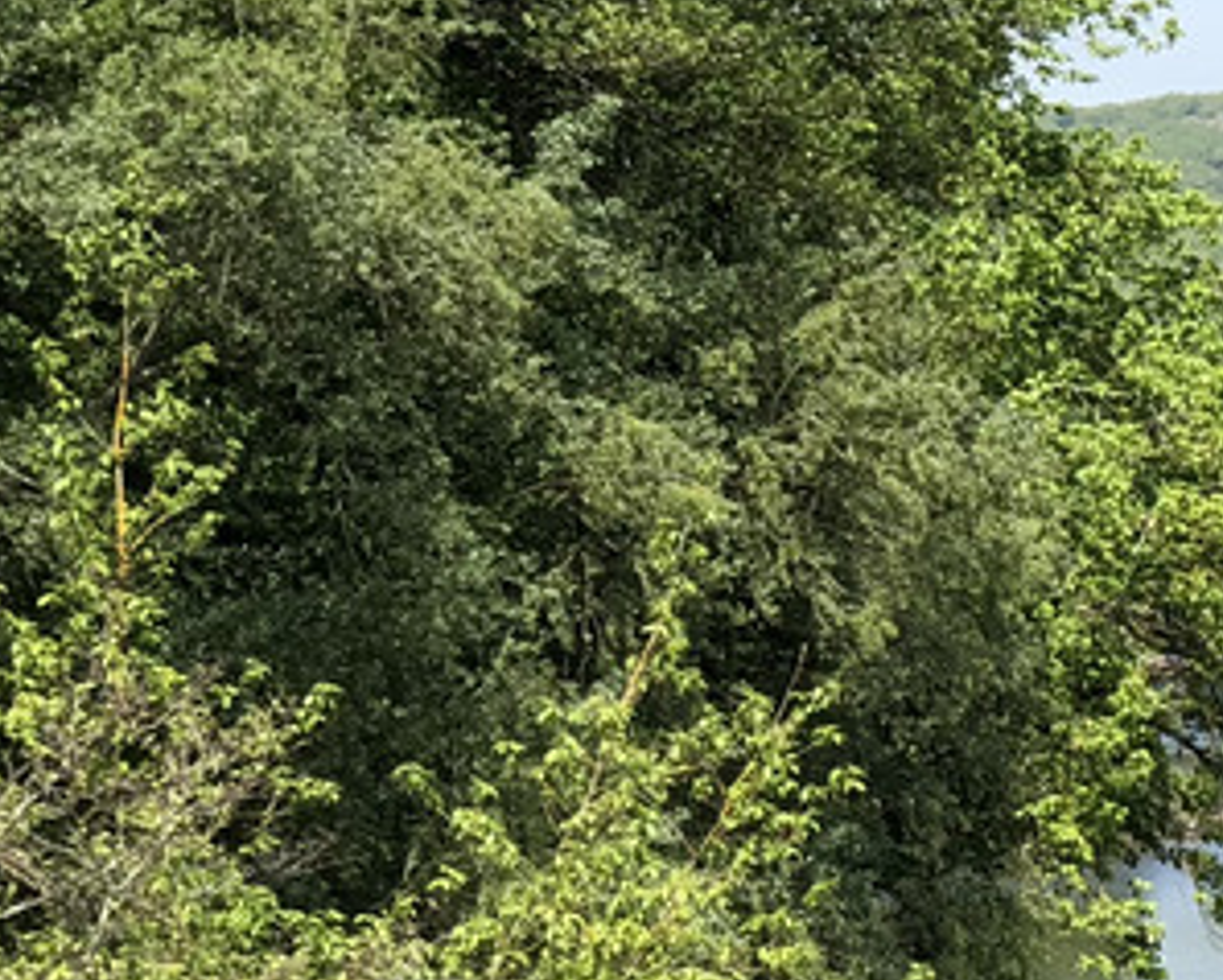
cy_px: 626
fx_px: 7425
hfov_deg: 9.0
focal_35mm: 205
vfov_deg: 7.5
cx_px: 2220
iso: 16
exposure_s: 1/979
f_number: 2.4
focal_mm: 6
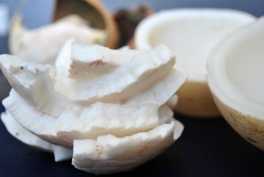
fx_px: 352
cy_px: 88
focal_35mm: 48
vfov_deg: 28.1
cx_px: 132
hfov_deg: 41.1
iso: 100
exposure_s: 1/2.5
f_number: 4.8
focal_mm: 32
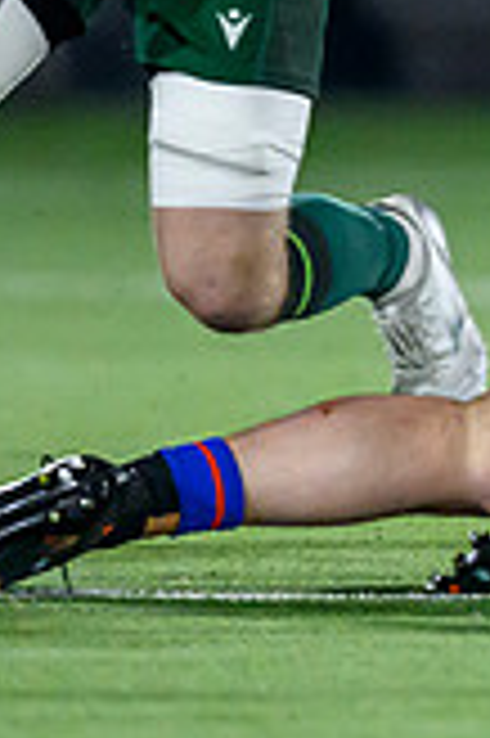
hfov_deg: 0.5
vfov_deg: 0.7
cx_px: 1652
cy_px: -104
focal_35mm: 2934
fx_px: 60025
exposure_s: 1/800
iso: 6400
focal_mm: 560
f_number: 4
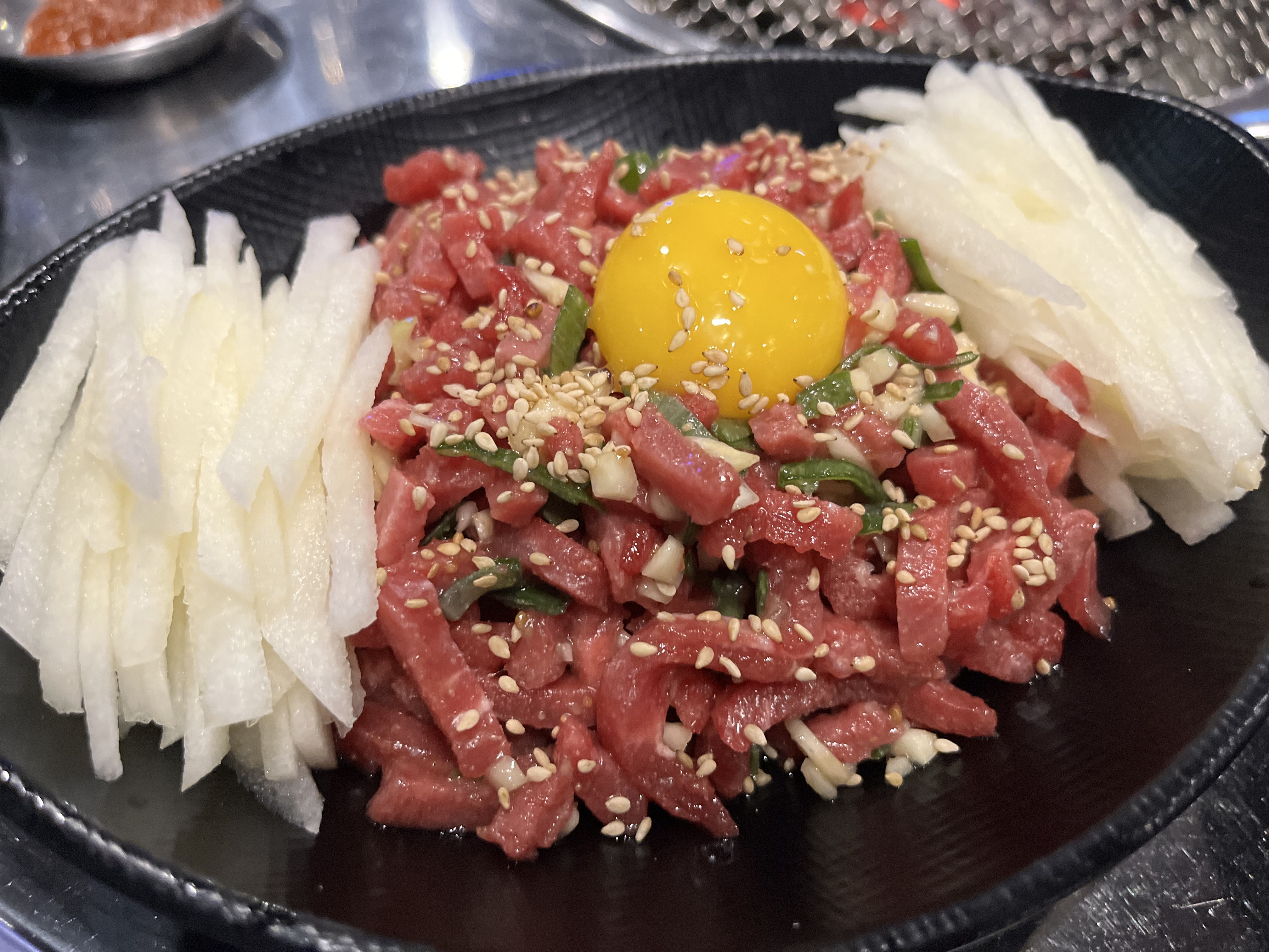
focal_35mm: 26
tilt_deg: -50.6
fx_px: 953
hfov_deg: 67.3
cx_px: 634
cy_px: 476
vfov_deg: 53.1
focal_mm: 5.1
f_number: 1.6
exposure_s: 1/60
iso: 400
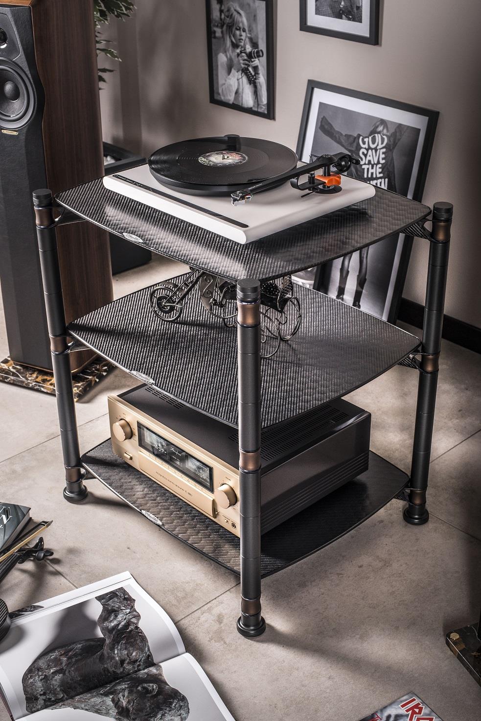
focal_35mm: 50
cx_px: 240
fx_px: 1001
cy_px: 360
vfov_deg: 39.6
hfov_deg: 27.0
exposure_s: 1/200
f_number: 8
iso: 50
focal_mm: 50
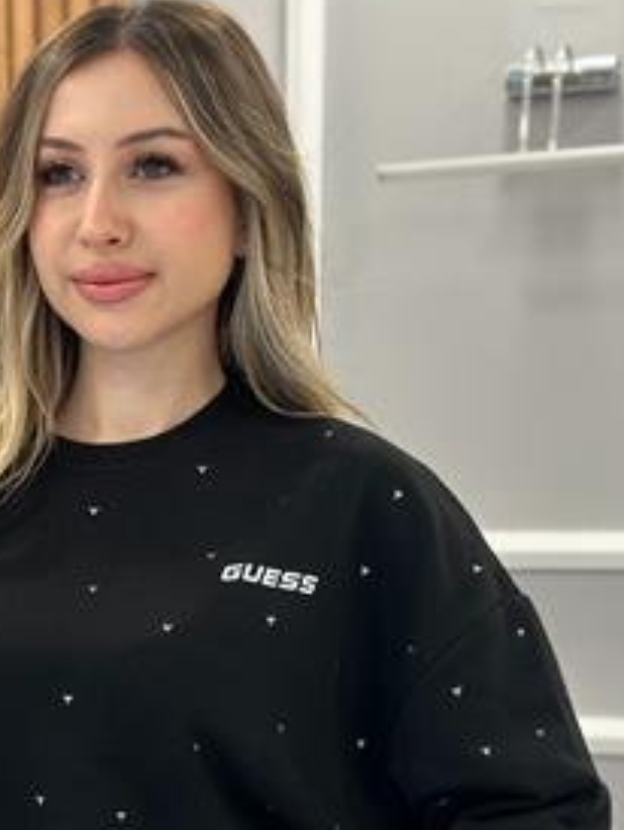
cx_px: 130
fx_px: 2184
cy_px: 745
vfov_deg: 21.1
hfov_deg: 16.2
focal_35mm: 91
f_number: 1.78
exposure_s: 1/50
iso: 125
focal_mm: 6.86
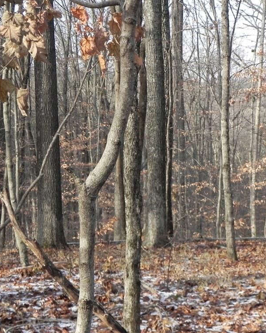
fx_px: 856
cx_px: 213
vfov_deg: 22.0
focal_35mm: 87
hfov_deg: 17.5
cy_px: 165
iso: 160
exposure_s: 1/162
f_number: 5
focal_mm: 11.8
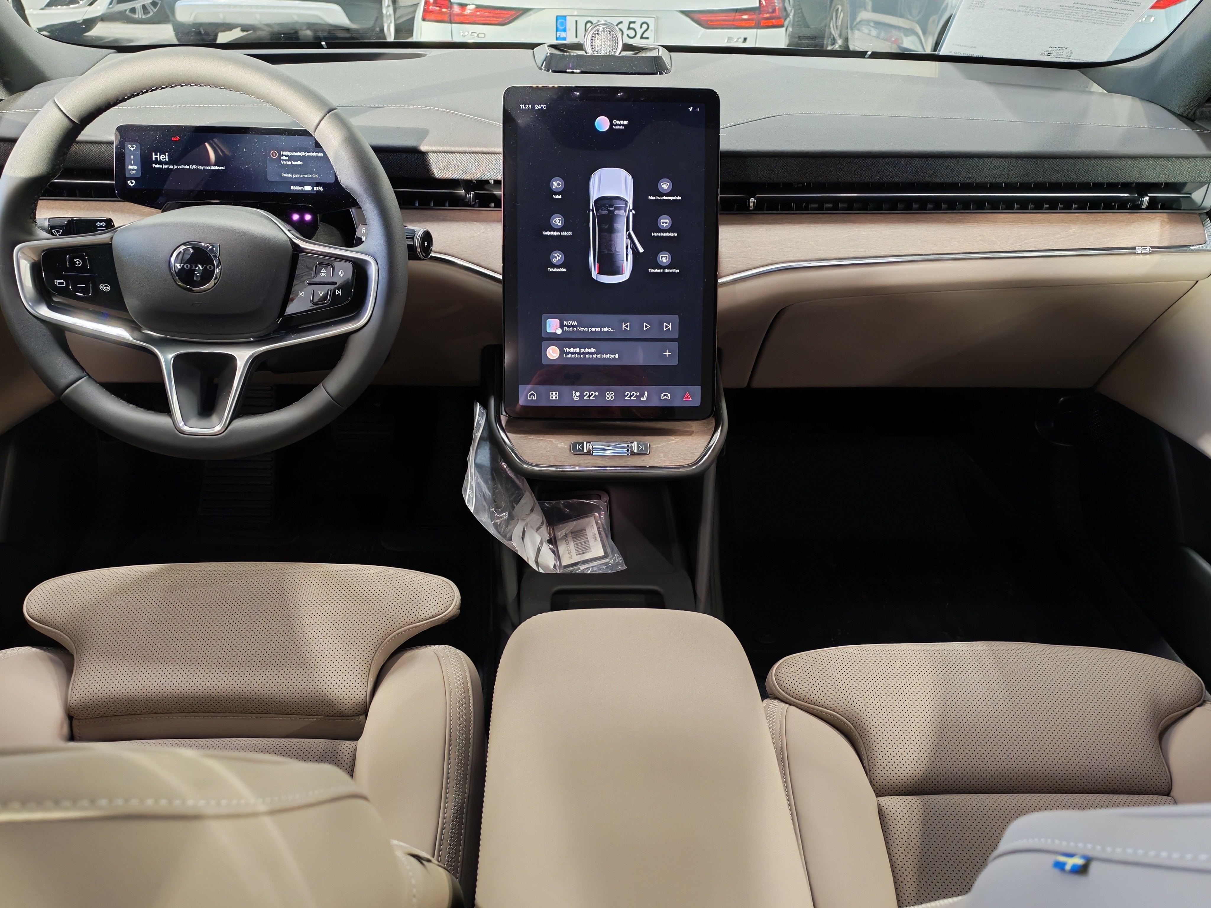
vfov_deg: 45.4
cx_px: 606
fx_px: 1084
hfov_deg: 58.4
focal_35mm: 31
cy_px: 454
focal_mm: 6.12
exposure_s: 1/50
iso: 775
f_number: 1.9
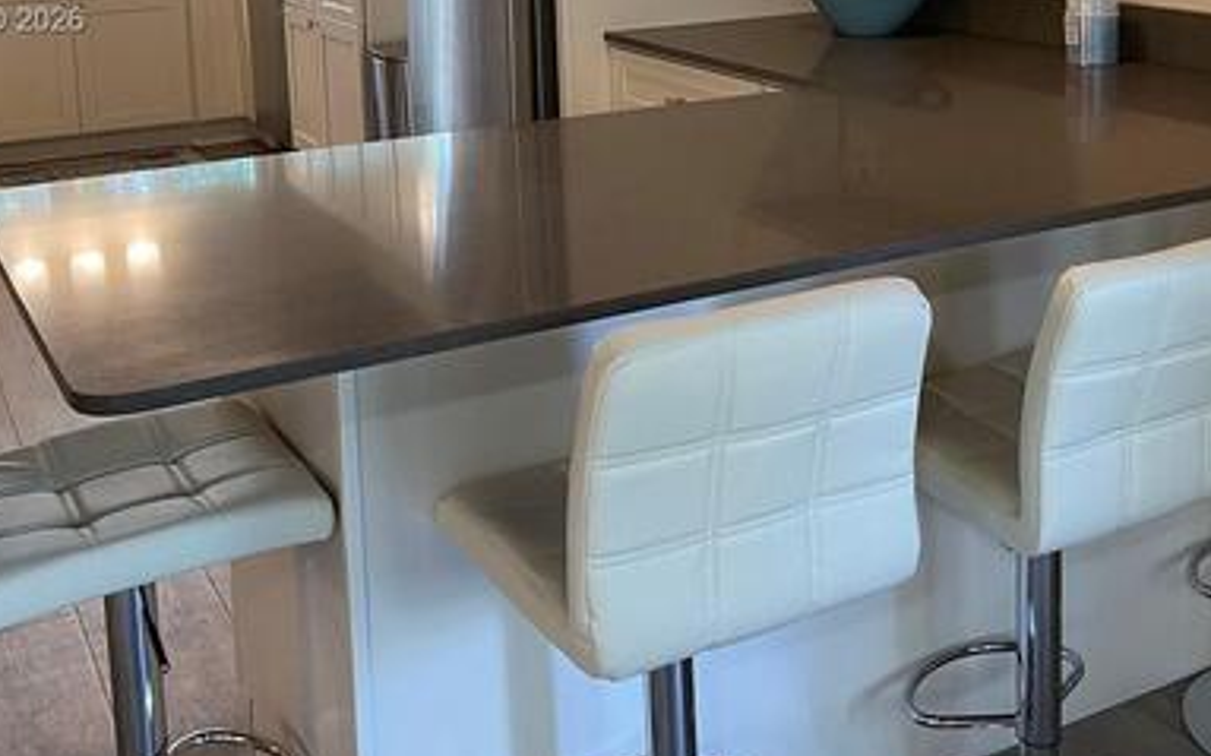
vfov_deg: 25.7
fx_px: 1583
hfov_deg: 41.7
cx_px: 729
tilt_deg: -7.1
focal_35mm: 48
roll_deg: +1.3
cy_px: 22
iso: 160
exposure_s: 1/60
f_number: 1.6
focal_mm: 5.1
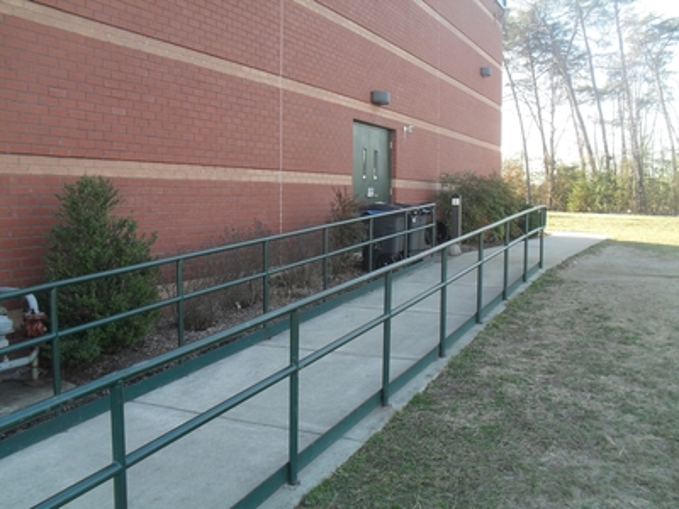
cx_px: 340
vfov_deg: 40.7
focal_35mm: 35
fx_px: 687
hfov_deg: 52.6
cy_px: 254
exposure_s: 1/90
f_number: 3.2
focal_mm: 6.3
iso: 80
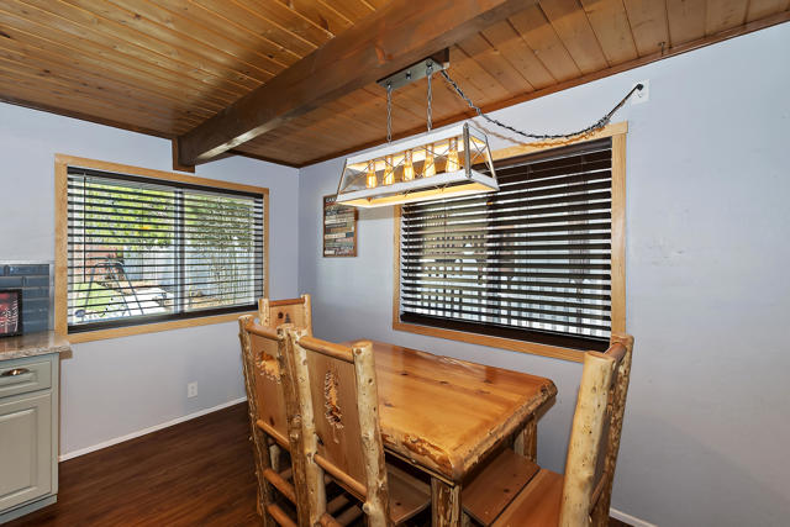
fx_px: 329
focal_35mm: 15
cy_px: 264
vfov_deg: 77.4
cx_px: 395
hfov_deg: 100.4
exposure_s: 1/30
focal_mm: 10
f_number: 8
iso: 400
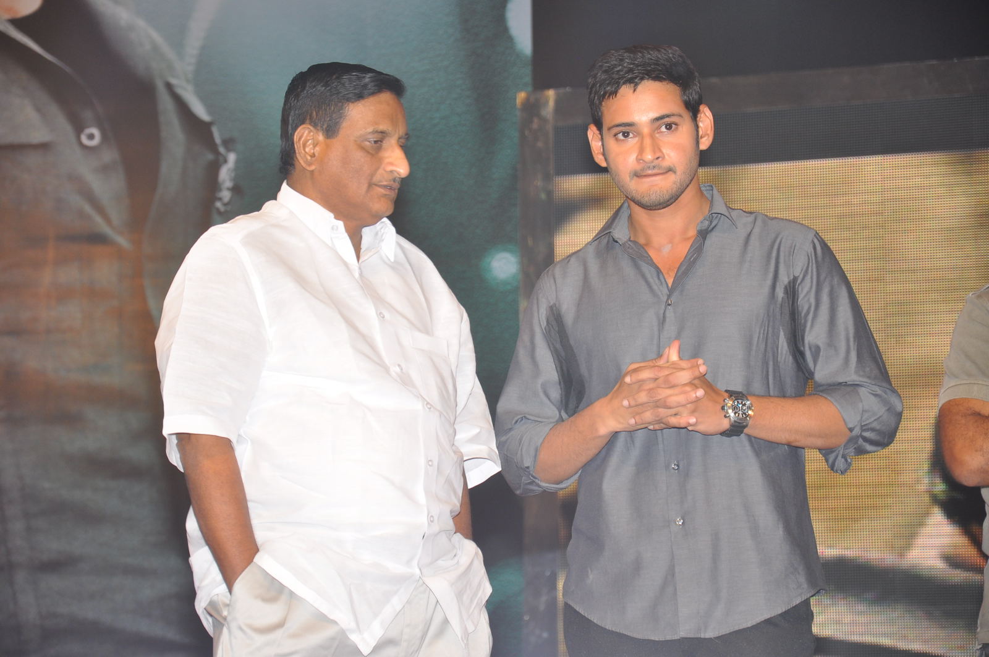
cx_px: 494
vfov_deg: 8.7
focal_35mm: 158
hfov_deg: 13.1
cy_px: 328
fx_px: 4322
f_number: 6.3
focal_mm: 105
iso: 400
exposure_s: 1/125
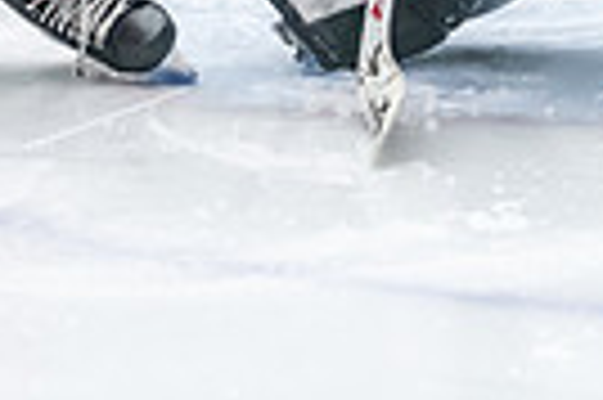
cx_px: 593
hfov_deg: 4.7
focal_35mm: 436
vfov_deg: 3.1
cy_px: -566
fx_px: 7294
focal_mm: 85
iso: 3200
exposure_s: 1/800
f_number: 2.8
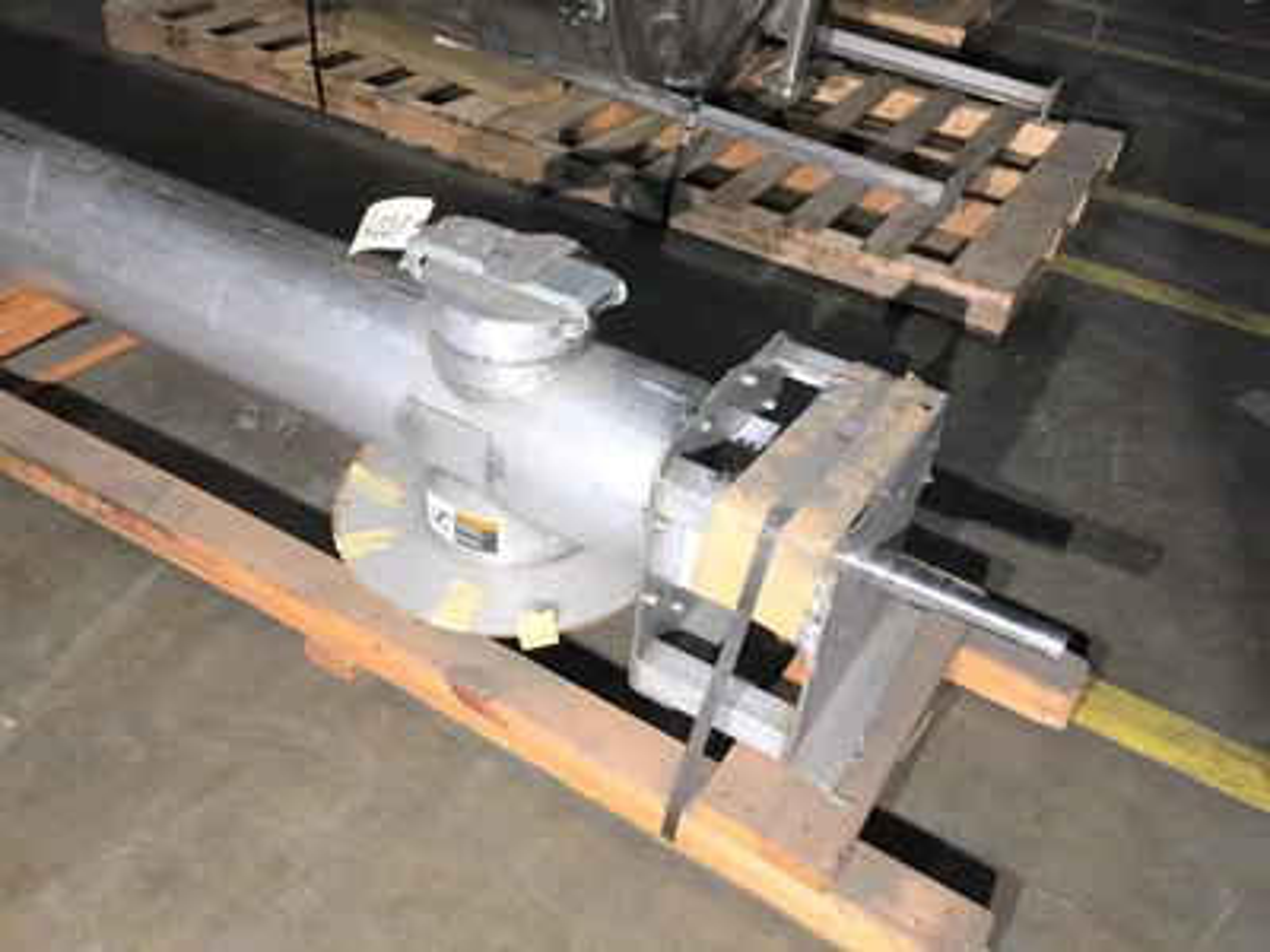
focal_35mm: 29
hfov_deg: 61.7
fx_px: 1064
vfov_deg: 48.2
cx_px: 635
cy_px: 476
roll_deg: -5.1
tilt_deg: -39.4
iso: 80
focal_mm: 4.15
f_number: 2.2
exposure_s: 1/30
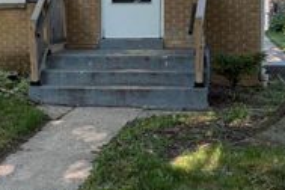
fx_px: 697
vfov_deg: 15.5
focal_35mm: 88
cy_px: 64
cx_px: 45
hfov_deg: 22.7
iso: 100
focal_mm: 6.76
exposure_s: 1/430
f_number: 1.78
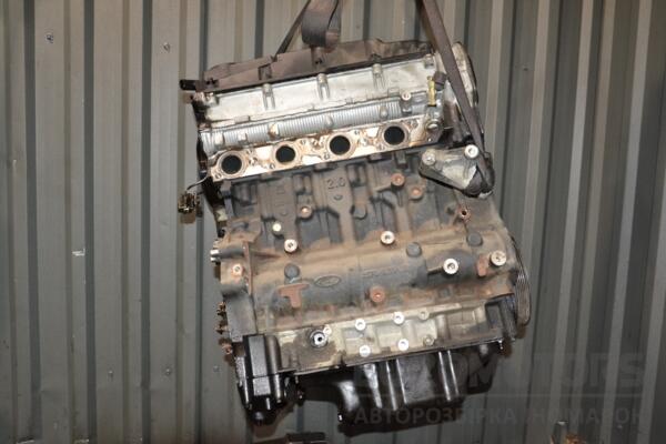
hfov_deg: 59.5
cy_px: 222
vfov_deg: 41.7
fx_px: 583
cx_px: 333
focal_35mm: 32
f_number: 5
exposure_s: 1/60
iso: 800
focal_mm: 21
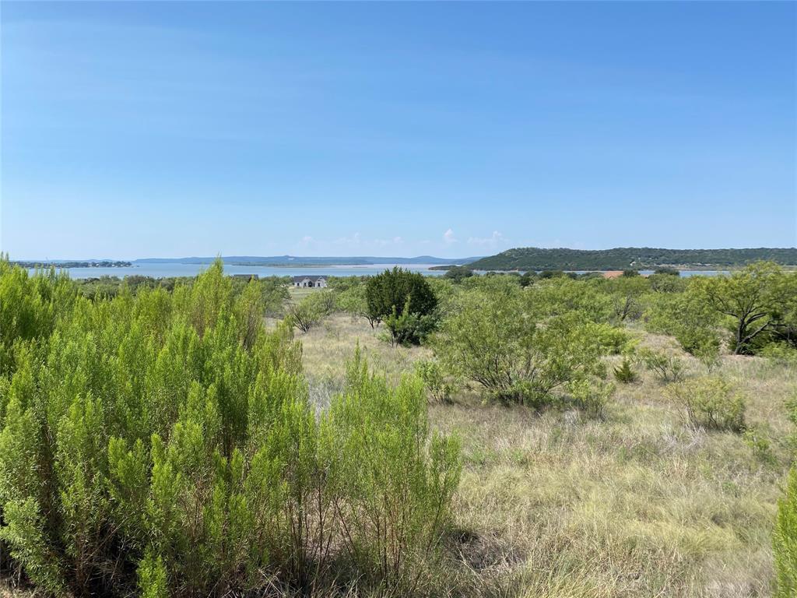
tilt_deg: -2.2
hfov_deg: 67.3
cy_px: 299
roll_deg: -0.6
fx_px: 599
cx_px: 398
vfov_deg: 53.1
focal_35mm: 26
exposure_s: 1/3401
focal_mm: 4.25
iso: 32
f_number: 1.8
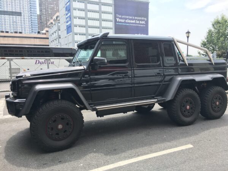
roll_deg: +1.3
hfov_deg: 61.7
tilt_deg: -5.4
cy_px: 86
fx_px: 191
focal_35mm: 29
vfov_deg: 48.2
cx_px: 114
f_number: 2.2
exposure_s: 1/377
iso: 25
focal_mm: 4.15
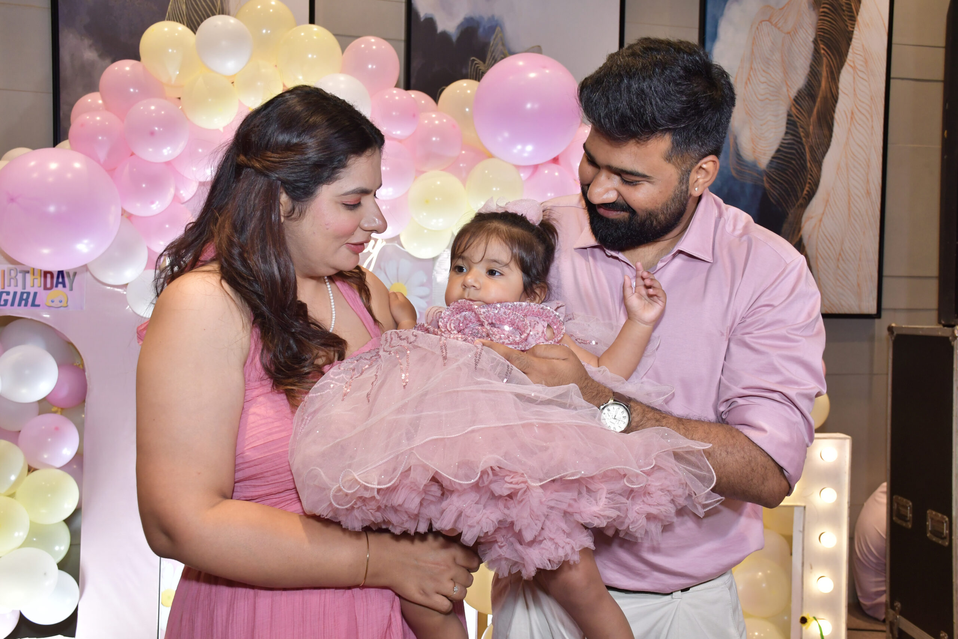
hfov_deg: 49.6
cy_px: 320
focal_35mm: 39
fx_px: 1038
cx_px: 479
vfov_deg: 34.2
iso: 800
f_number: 6.3
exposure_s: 1/160
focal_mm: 26
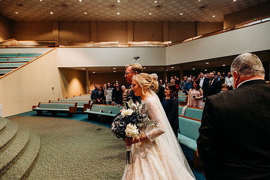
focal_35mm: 24
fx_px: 180
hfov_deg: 73.7
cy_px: 90
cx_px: 135
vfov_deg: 53.2
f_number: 4.5
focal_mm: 24
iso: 5000
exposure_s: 1/125
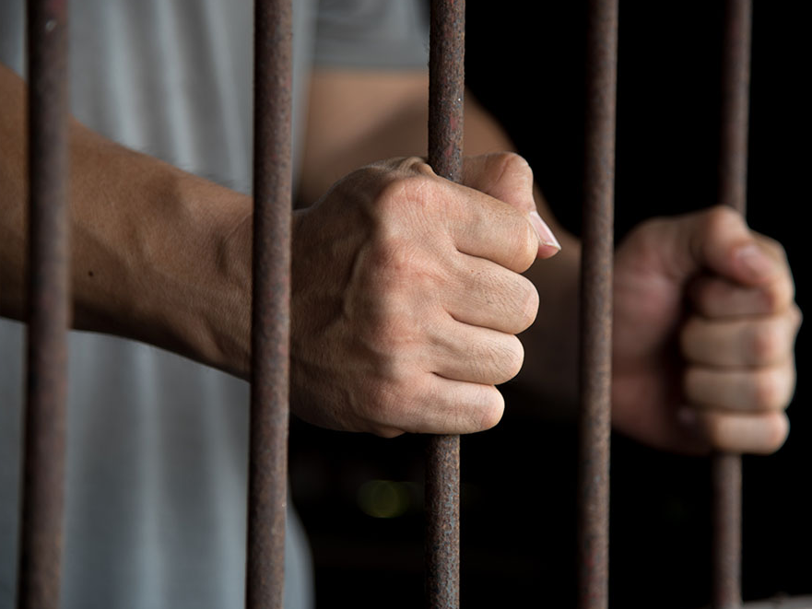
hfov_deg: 15.0
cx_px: 448
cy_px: 303
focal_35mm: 131
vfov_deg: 11.3
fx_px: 3073
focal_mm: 120
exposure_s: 1/100
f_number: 4
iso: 100
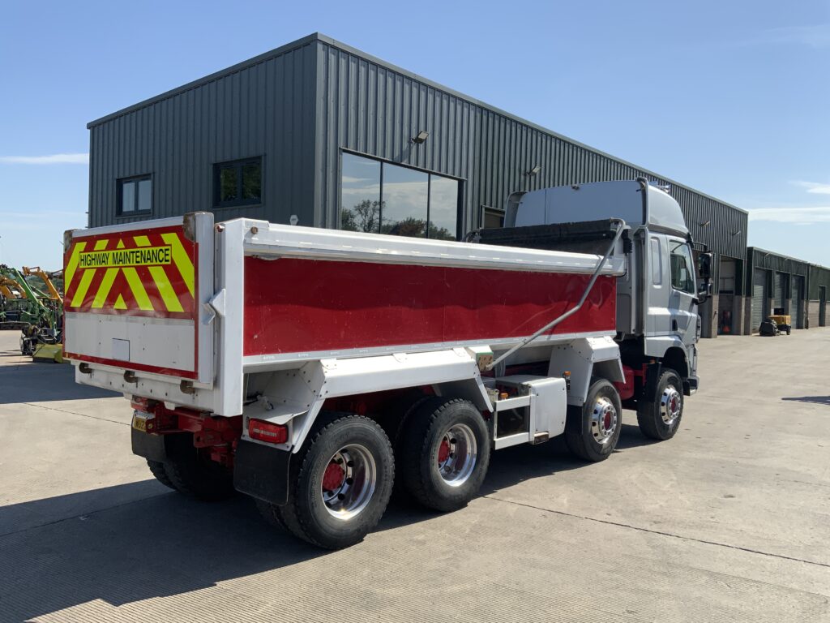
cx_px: 415
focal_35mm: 29
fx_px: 695
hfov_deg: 61.7
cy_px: 312
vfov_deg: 48.2
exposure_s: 1/2141
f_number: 1.8
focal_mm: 3
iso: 16
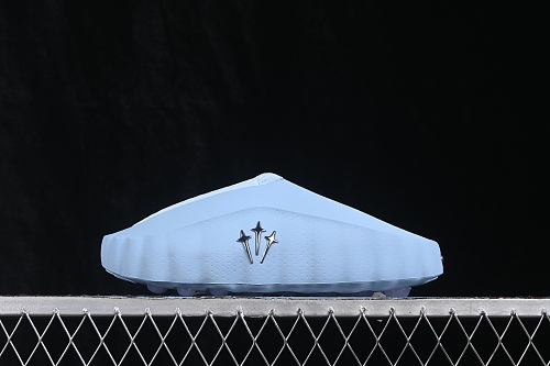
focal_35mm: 75
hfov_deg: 27.0
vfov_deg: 18.2
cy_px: 183
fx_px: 1145
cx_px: 275
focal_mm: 50
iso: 160
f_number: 8
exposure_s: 1/80
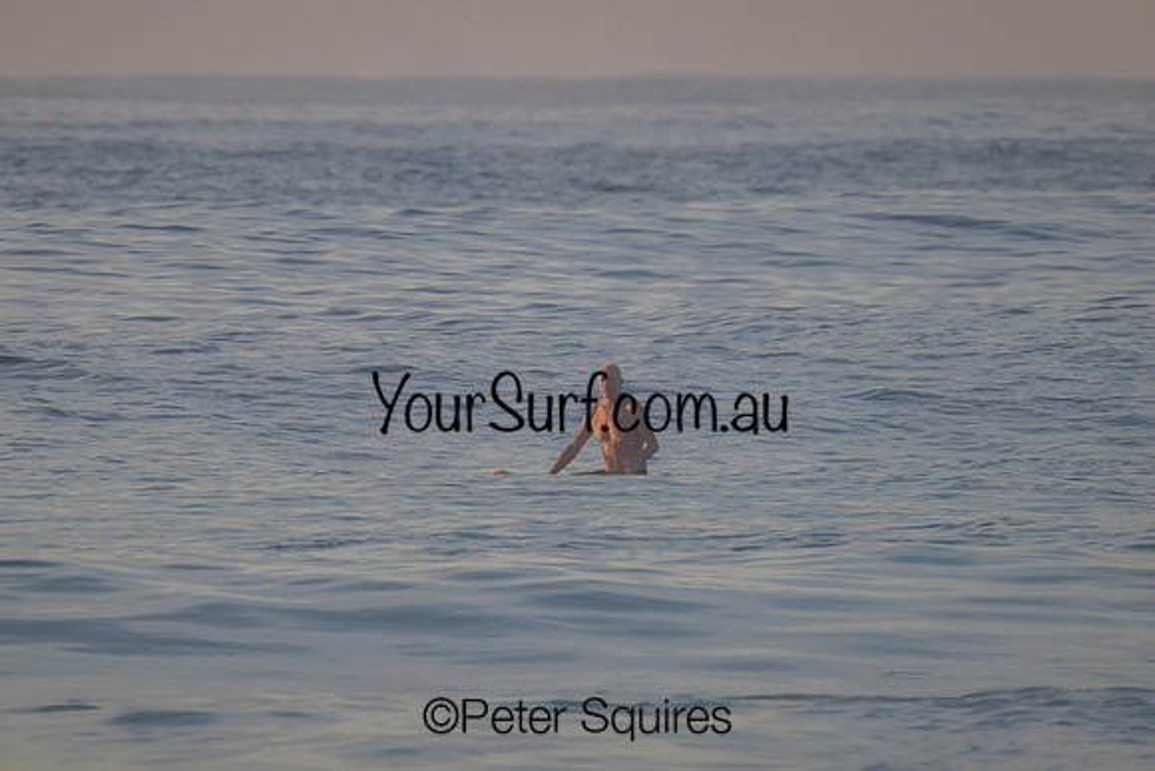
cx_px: 578
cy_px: 386
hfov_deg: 2.5
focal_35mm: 815
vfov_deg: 1.7
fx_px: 26153
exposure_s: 1/1250
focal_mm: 800
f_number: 11
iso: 2800
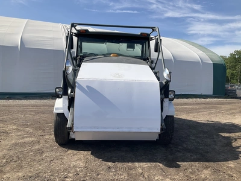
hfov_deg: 61.7
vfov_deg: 48.2
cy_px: 90
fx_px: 202
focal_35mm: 29
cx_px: 120
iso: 25
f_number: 1.8
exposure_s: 1/2141
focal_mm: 3
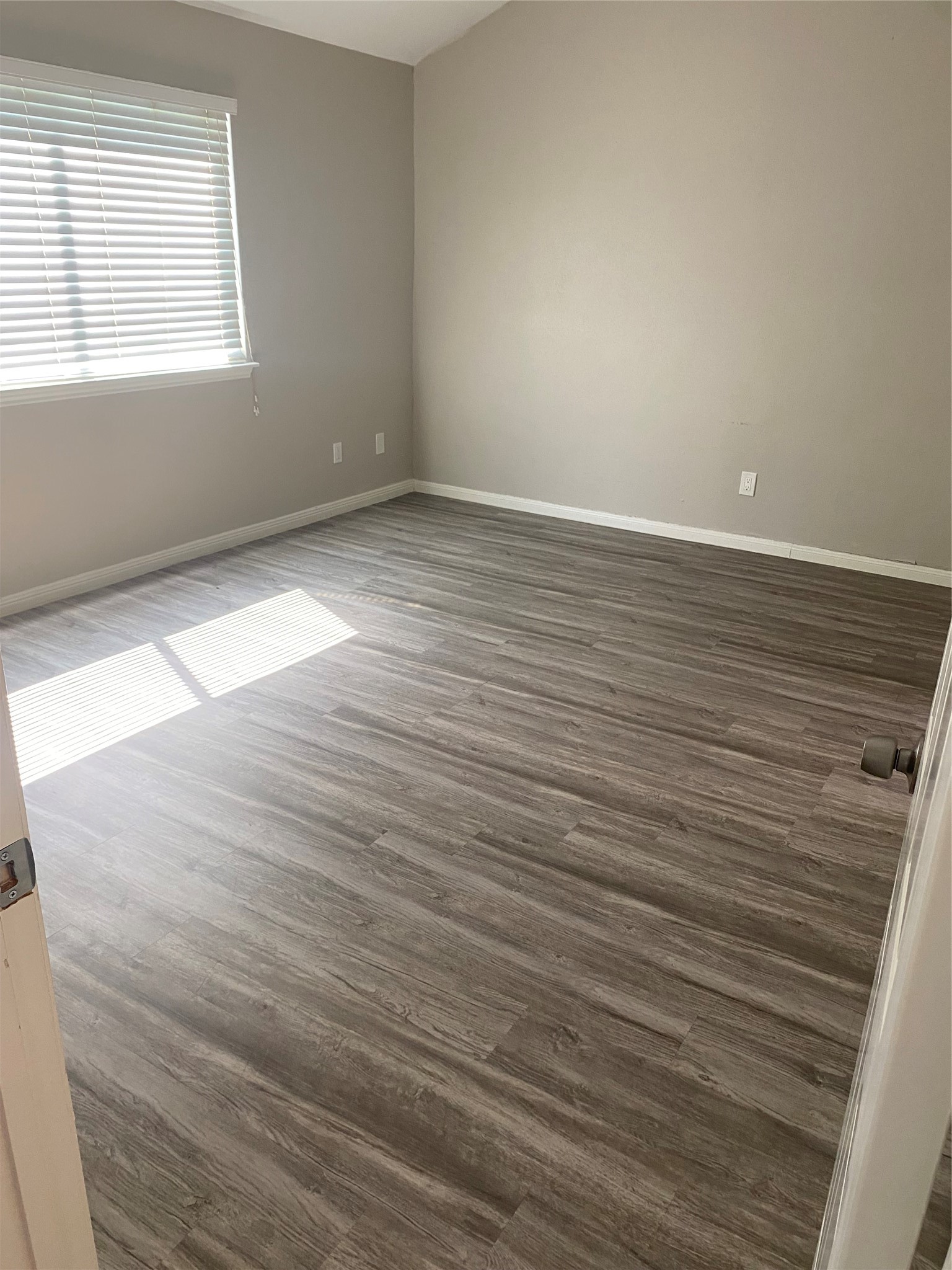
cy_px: 635
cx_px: 476
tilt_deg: -20.2
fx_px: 953
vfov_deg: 67.3
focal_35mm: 26
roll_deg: -2.7
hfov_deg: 53.1
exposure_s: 1/60
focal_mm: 4.25
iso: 200
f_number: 1.8
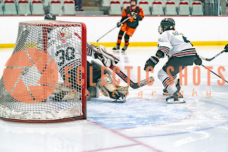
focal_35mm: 120
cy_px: 83
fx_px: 760
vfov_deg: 11.4
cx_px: 104
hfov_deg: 17.1
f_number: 2.8
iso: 3200
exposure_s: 1/1250
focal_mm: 107
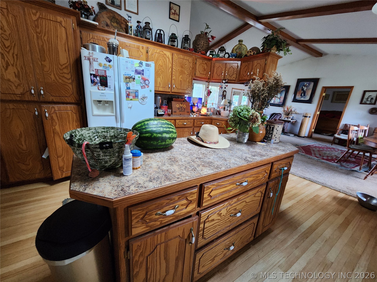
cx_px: 188
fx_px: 142
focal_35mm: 13
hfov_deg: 106.2
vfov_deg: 89.9
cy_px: 141
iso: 640
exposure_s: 1/30
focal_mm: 2.2
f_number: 2.2
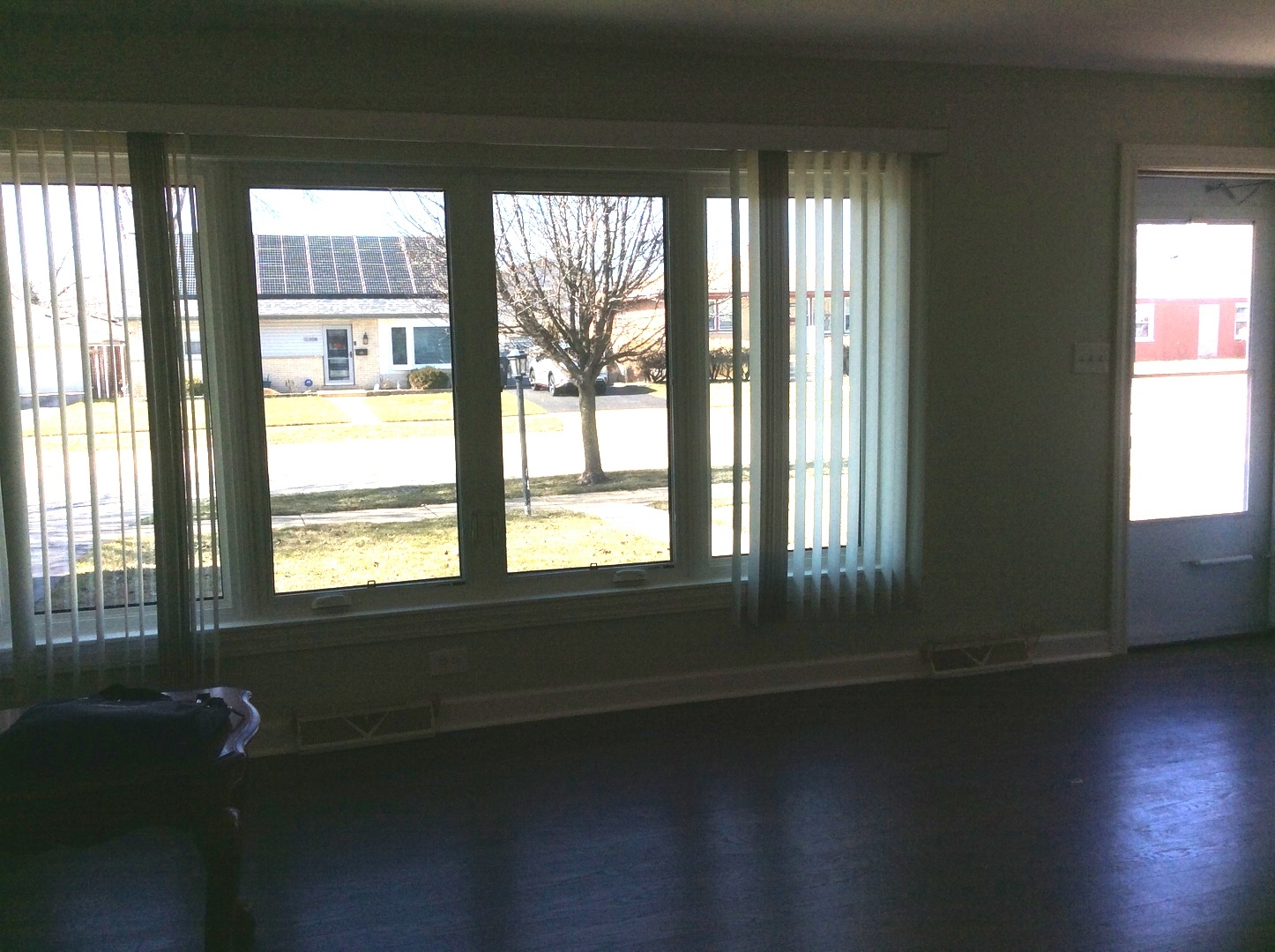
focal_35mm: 32
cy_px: 476
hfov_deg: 56.9
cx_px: 638
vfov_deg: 44.1
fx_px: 1177
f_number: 2.4
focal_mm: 3.3
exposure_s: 1/336
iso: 32
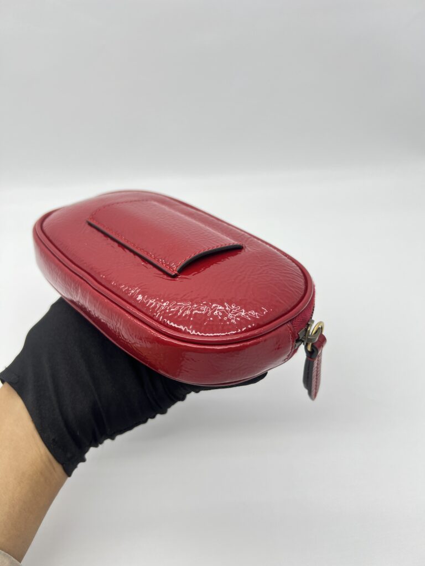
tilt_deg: -40.5
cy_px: 283
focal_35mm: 26
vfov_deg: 67.3
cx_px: 212
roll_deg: +3.2
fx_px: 426
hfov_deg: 53.1
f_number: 1.5
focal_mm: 5.7
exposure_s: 1/100
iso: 32
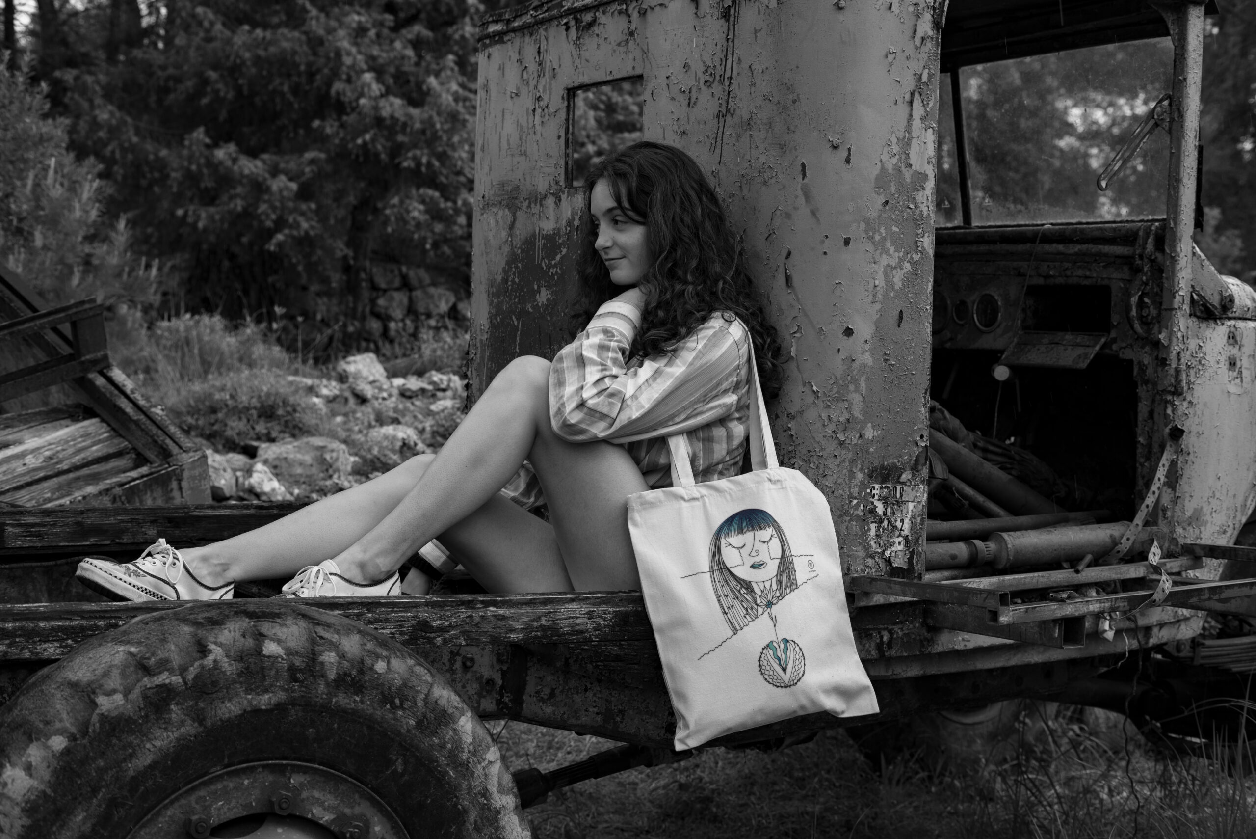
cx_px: 628
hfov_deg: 39.6
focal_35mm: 50
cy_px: 420
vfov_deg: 27.0
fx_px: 1745
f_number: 6.3
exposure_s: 1/200
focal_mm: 50
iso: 250
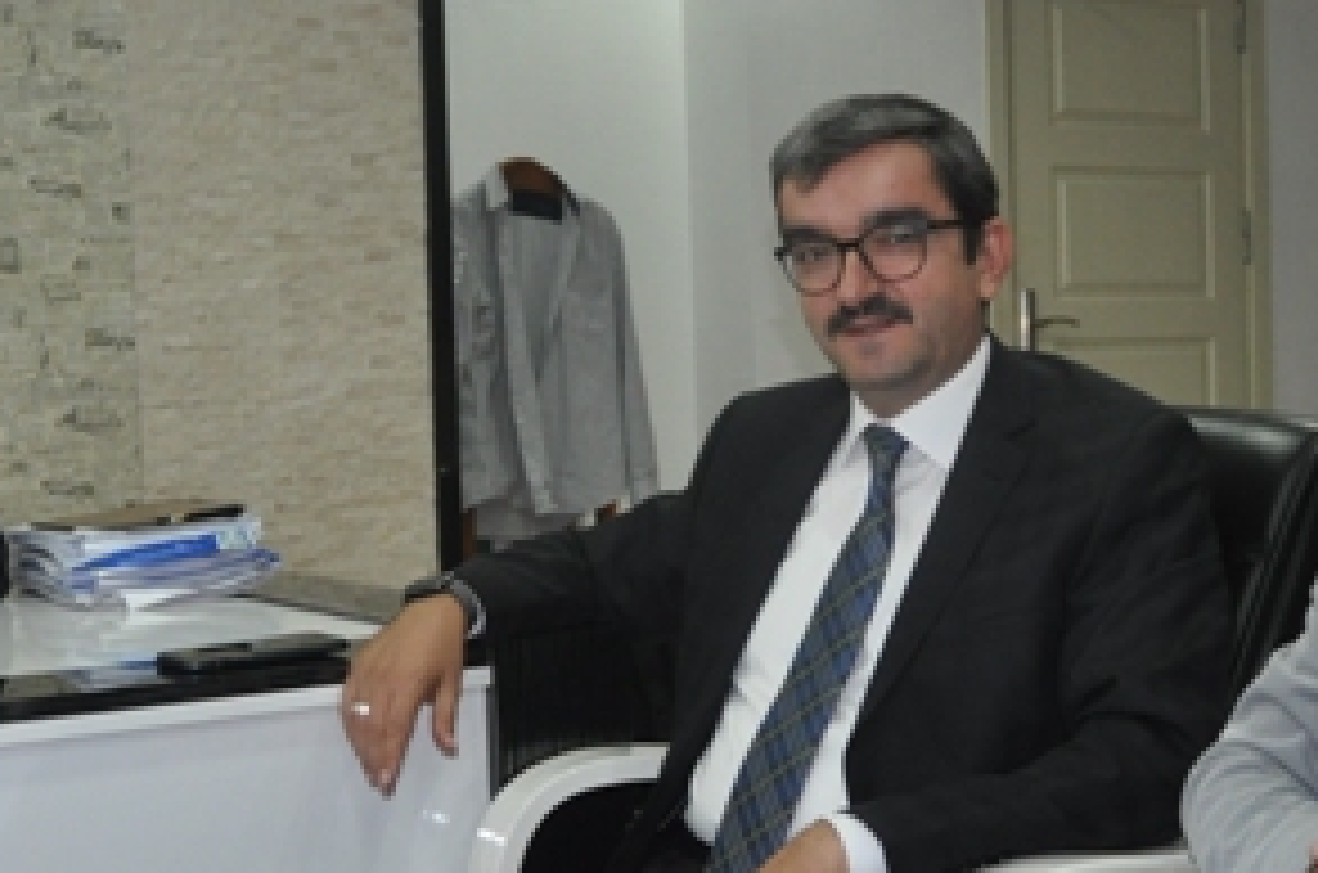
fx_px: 2155
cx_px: 670
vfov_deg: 22.9
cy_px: 488
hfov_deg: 34.0
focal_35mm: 59
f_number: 3.5
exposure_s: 1/60
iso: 800
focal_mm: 18
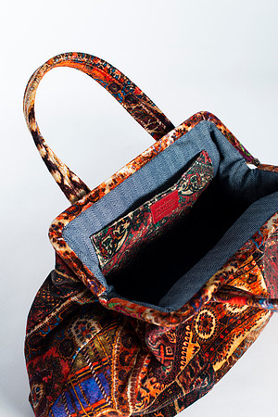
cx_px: 139
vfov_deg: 39.6
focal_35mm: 50
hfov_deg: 27.0
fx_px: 579
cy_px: 208
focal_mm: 50
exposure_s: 1/200
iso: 200
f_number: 6.3
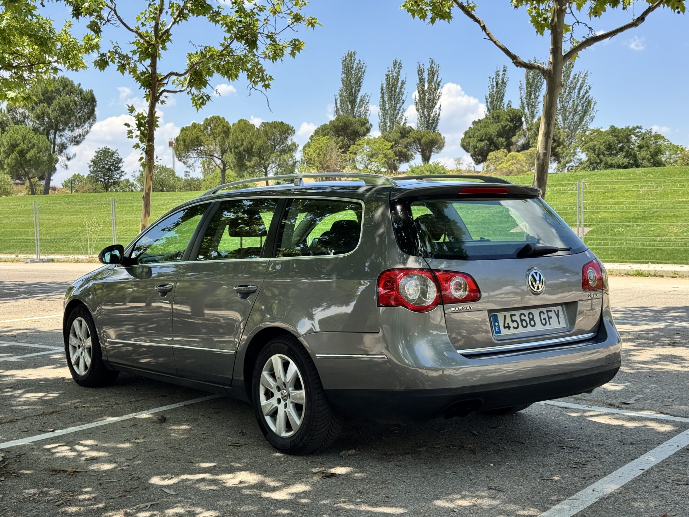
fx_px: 955
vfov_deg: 30.3
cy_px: 258
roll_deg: -0.5
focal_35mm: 48
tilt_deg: -1.6
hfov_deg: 39.7
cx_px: 344
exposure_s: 1/1869
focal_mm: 6.76
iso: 64
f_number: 1.78
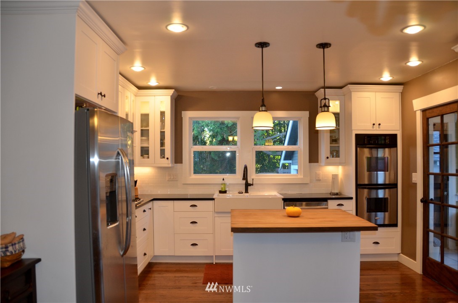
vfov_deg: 47.7
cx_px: 229
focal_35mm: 27
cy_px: 152
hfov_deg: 67.5
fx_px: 343
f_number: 3.5
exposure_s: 1/80
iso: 400
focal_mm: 18
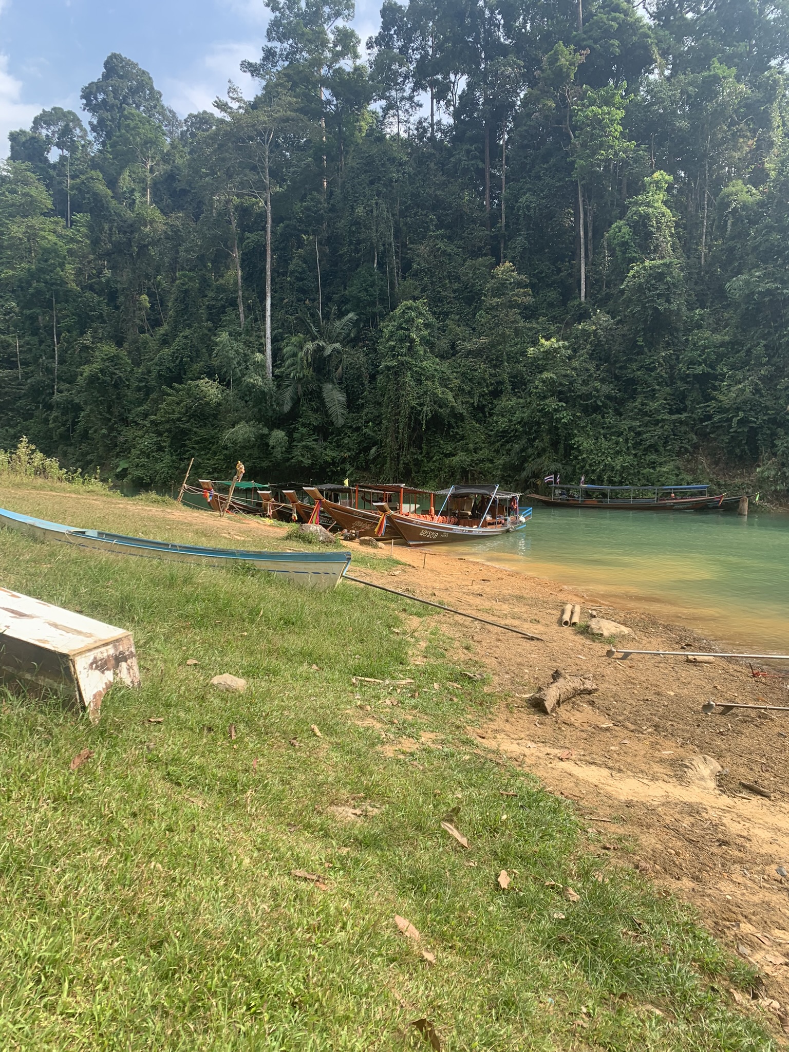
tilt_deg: -1.9
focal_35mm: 26
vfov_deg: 67.3
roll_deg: +0.1
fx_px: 790
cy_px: 526
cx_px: 394
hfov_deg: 53.1
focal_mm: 4.25
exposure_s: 1/972
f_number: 1.8
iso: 25
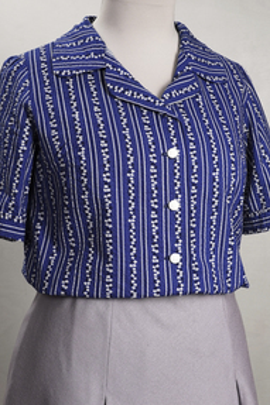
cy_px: 200
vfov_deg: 31.0
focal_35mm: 65
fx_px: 732
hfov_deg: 20.9
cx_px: 127
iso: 320
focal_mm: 32
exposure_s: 1/30
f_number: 8
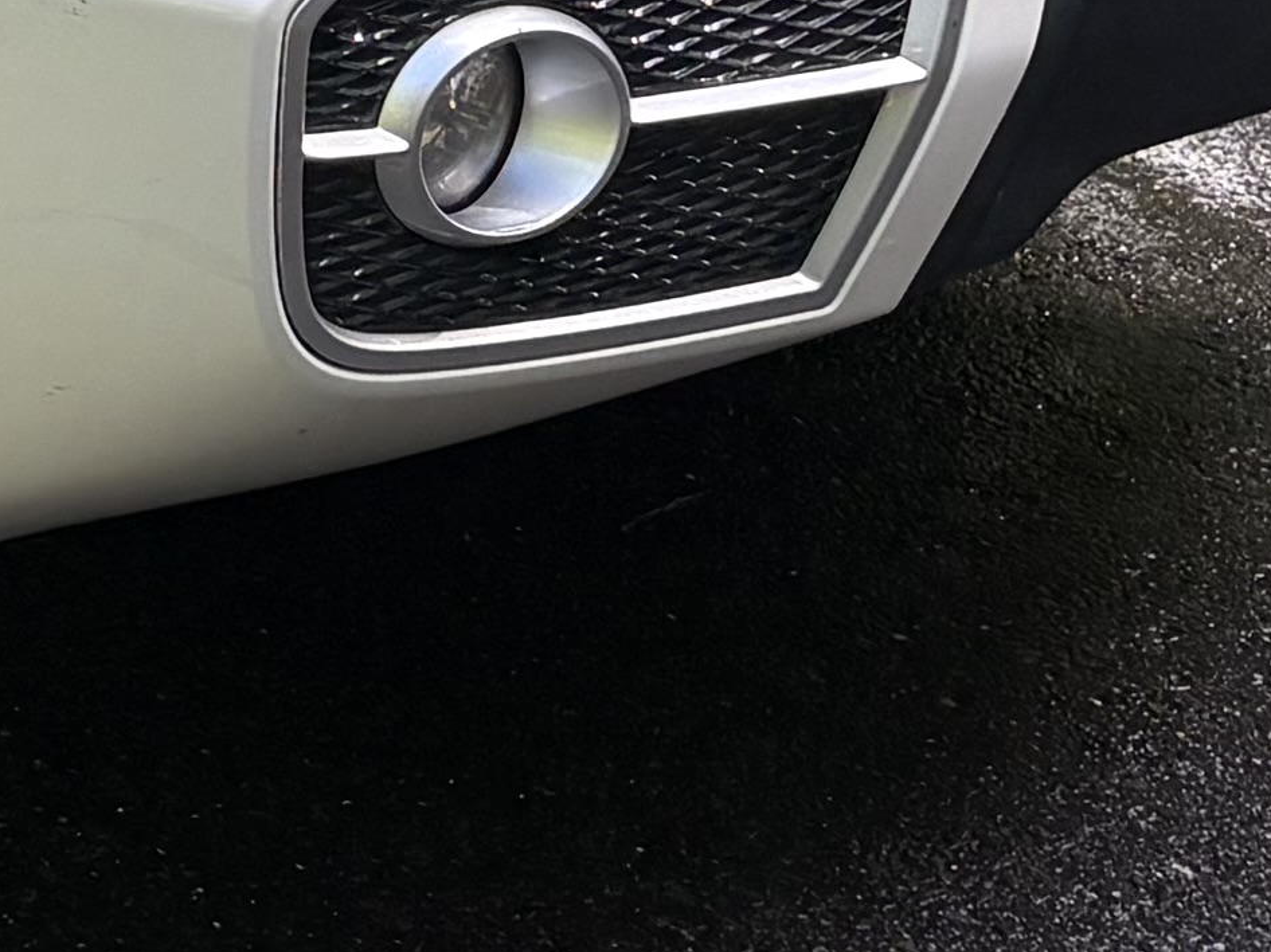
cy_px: -1084
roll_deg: +0.4
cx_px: -1520
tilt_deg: -13.9
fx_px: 5763
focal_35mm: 157
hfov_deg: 11.1
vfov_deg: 8.8
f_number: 1.6
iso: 64
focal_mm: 5.96
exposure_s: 1/236
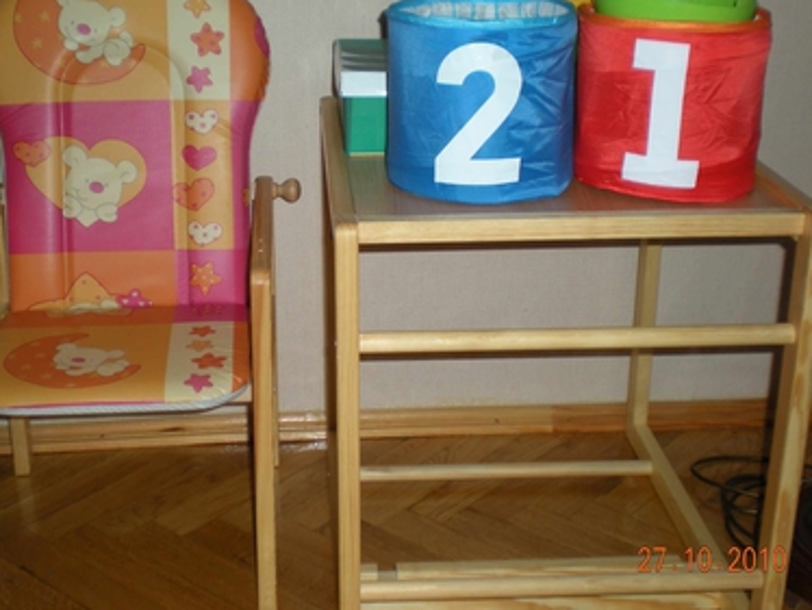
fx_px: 1244
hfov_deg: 36.1
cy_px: 269
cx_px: 358
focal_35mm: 53
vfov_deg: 27.5
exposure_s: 1/60
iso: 66
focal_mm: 7.4
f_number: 3.5
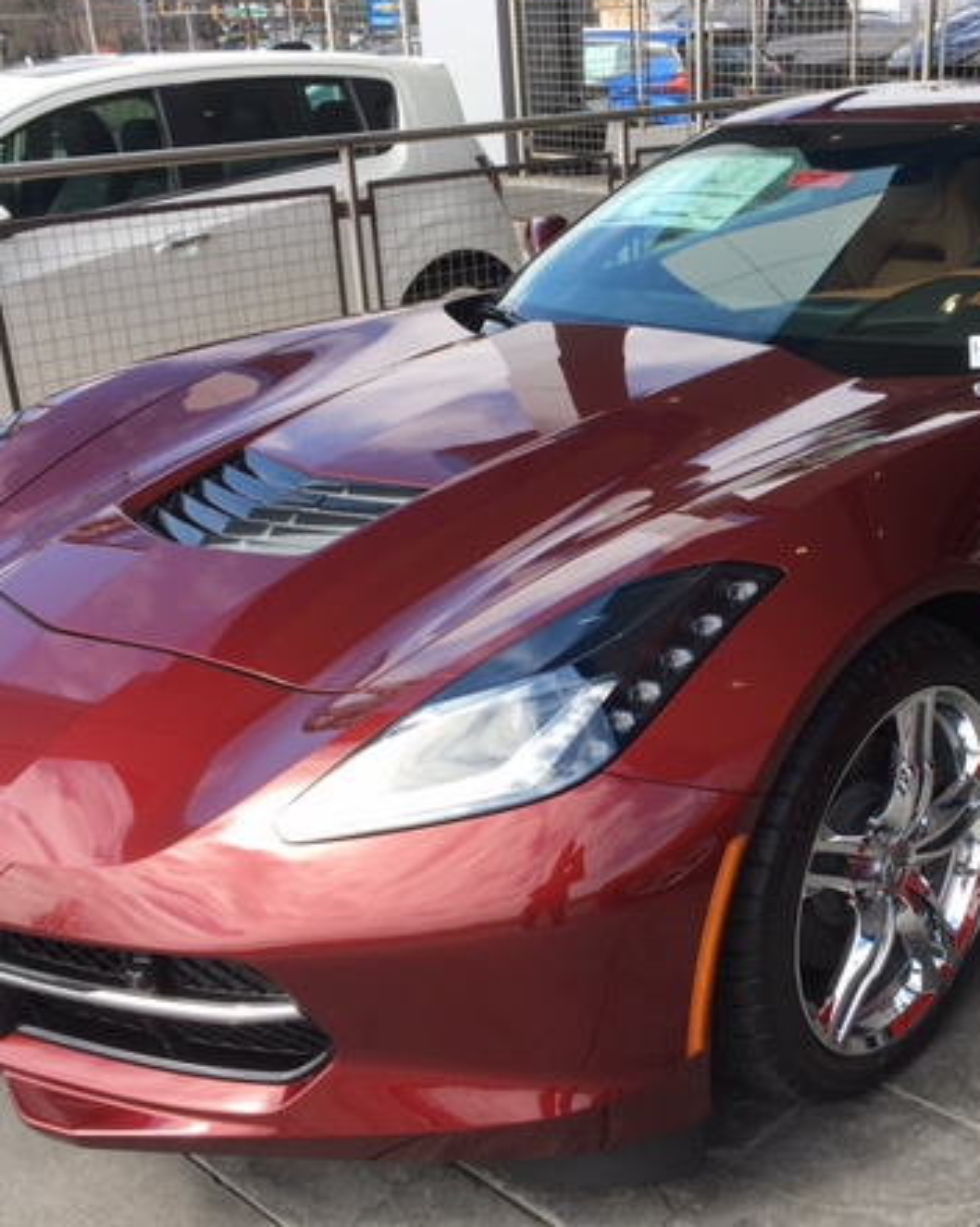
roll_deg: +1.3
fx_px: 1488
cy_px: 627
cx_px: 711
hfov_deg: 35.8
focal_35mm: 41
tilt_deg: -22.9
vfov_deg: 44.8
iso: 25
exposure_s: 1/527
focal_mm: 4.15
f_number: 2.2
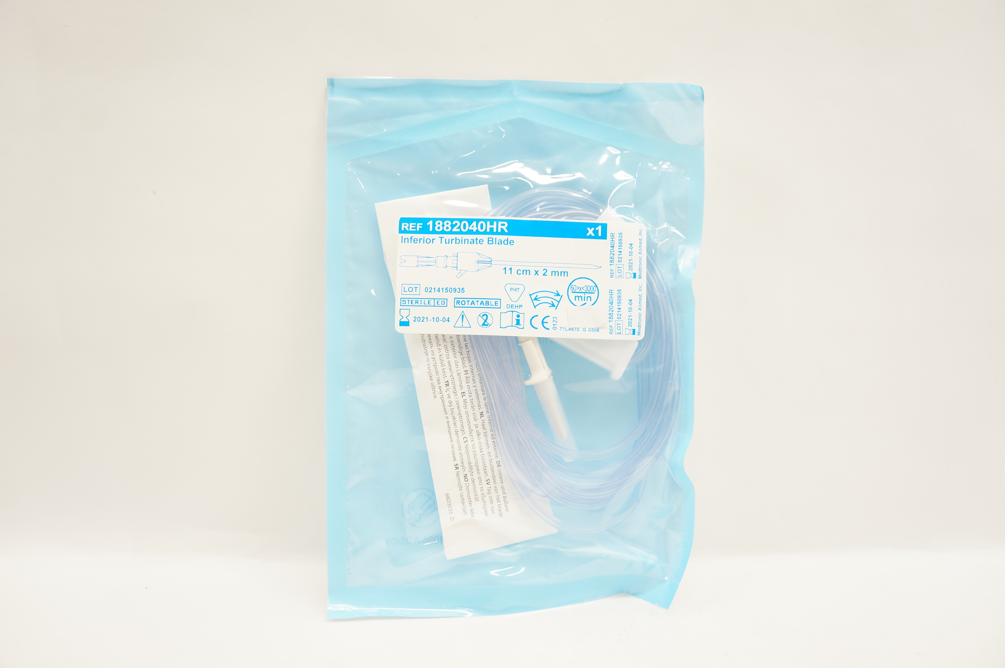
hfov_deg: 67.4
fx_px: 753
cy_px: 334
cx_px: 502
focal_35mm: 27
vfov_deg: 47.8
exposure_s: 1/30
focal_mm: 18
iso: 200
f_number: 5.6
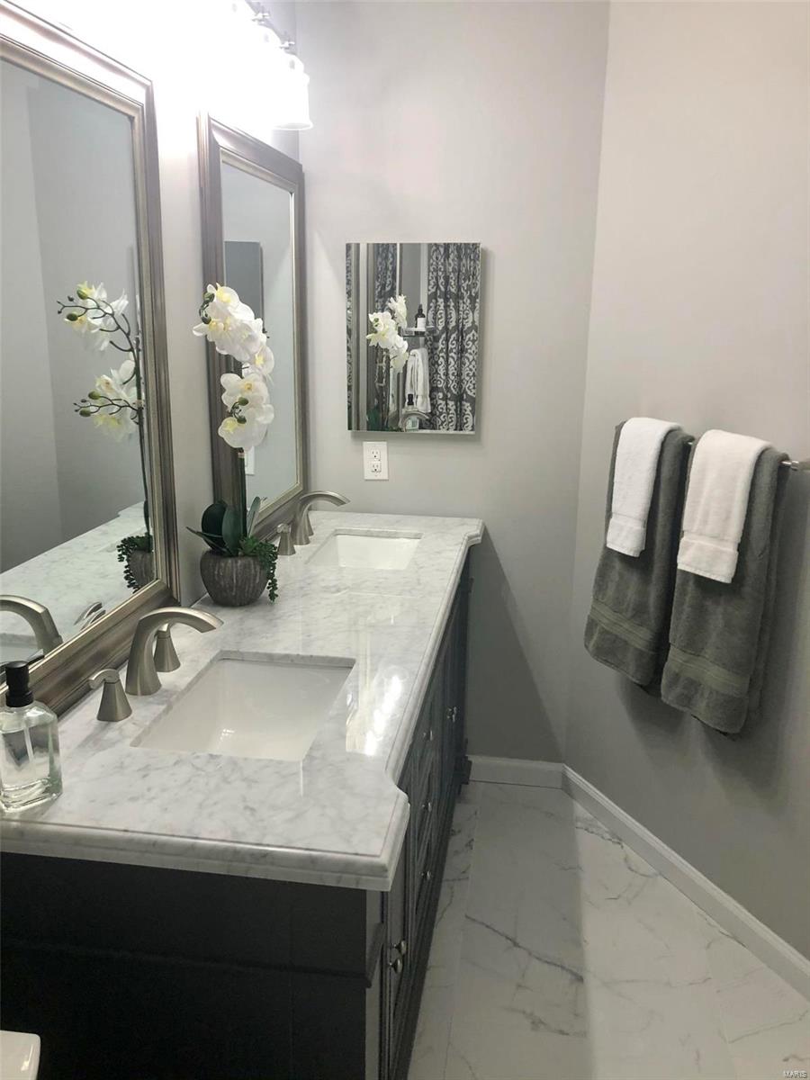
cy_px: 540
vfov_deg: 63.4
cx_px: 405
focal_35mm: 28
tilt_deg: -14.5
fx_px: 874
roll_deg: -0.3
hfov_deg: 49.7
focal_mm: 3.99
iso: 25
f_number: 1.8
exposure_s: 1/30
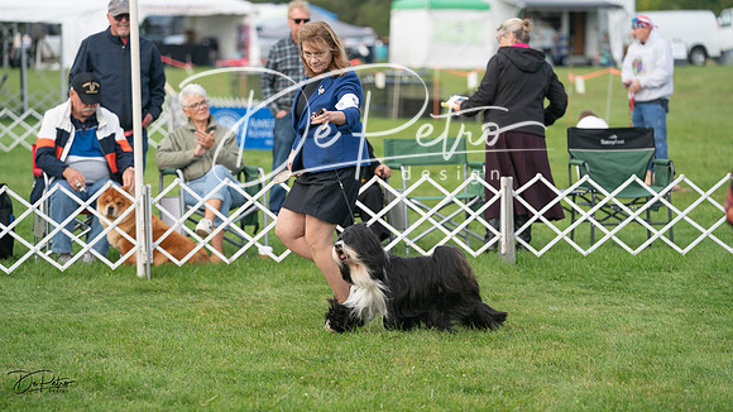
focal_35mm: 151
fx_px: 2931
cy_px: 206
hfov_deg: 14.3
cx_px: 366
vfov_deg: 8.0
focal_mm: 144
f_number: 3.5
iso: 800
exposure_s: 1/3200
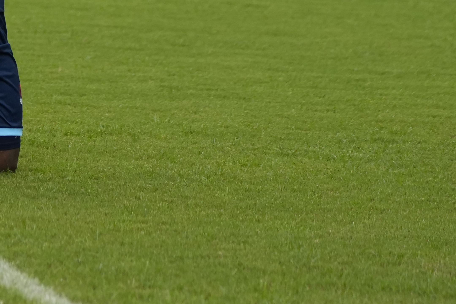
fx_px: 4104
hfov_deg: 6.3
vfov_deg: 4.2
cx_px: -87
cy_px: -136
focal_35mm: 324
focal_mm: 100
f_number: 4
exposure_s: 1/2500
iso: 1250
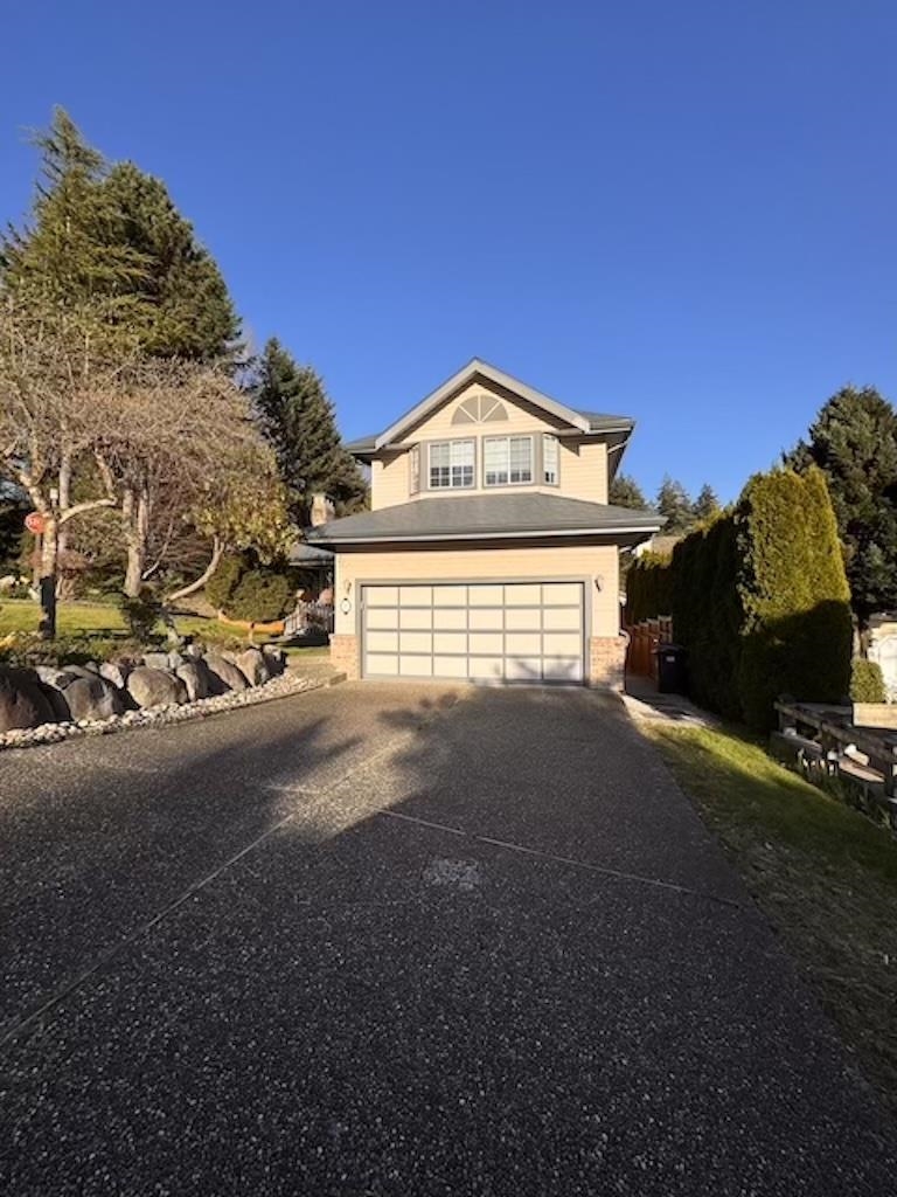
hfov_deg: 85.7
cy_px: 598
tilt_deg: +1.5
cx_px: 448
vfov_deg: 102.1
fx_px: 484
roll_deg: -0.4
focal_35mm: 14
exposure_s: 1/2273
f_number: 2.2
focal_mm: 2.22
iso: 50
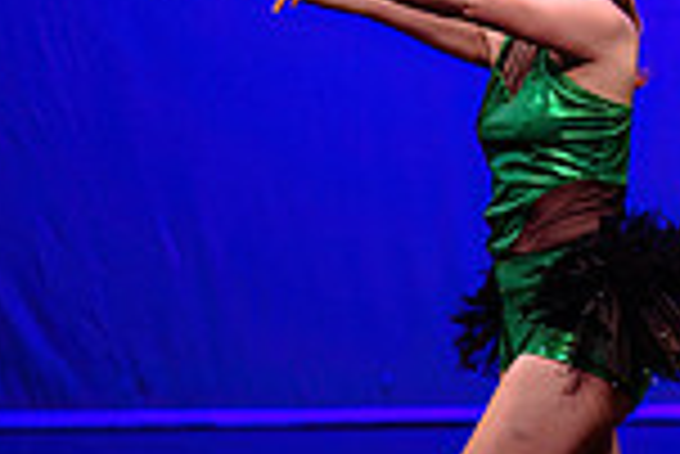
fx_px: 9813
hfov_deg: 3.9
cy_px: 223
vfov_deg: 2.7
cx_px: 1162
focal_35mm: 519
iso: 1250
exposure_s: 1/400
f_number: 2.8
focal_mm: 135
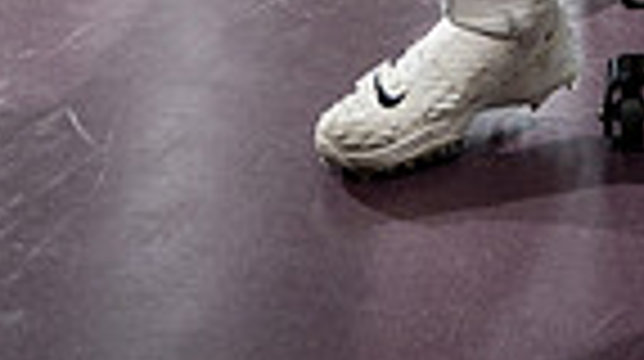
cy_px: -477
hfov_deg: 23.1
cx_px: 621
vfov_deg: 11.4
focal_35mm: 89
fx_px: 1518
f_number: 4
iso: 640
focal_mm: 27
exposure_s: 1/250
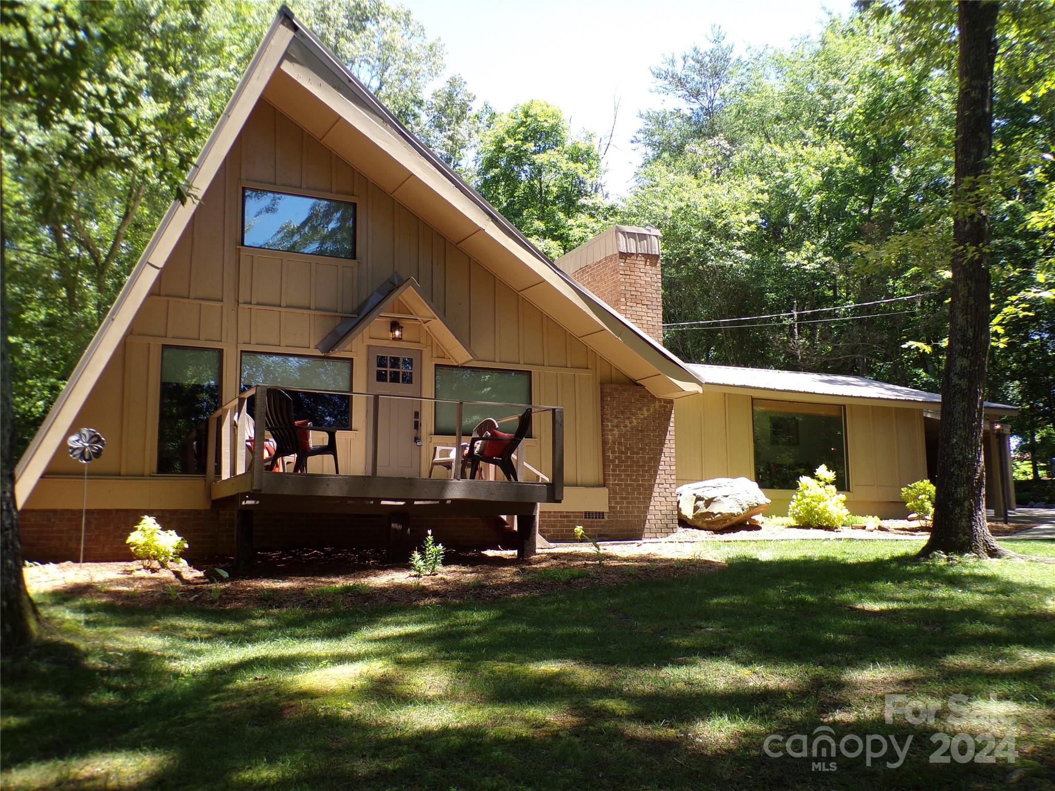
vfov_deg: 44.2
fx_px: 975
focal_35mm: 32
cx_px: 528
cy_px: 396
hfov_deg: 56.8
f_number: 3.2
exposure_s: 1/210
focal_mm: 5.8
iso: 80
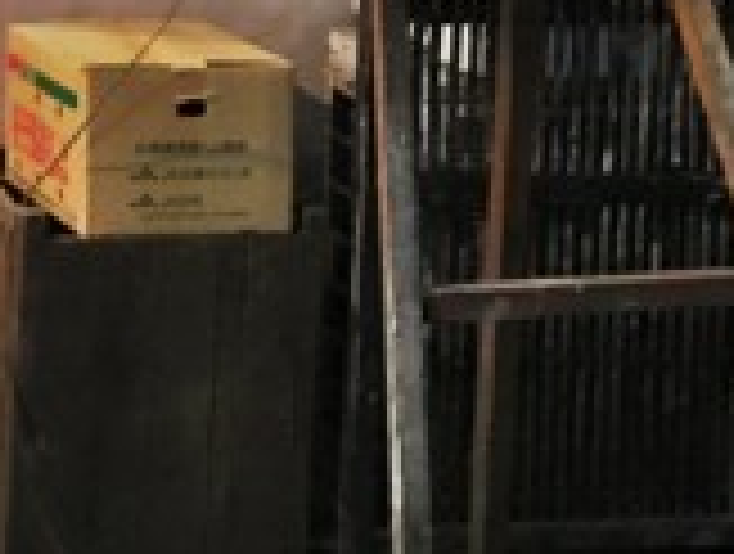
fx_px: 3018
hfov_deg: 13.5
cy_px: -468
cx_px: -153
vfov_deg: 9.9
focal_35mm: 142
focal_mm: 4.15
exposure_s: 1/10
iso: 80
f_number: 2.2
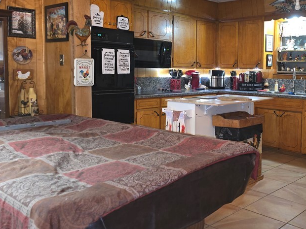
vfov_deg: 37.6
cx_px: 231
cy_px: 94
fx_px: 336
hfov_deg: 47.1
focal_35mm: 38
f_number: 1.7
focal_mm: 6.3
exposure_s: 1/12
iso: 200
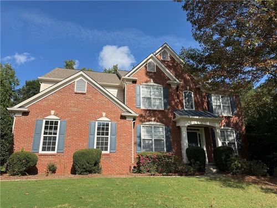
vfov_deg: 56.8
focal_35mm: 24
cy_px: 104
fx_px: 192
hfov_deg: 71.6
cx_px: 138
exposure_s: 1/4167
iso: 80
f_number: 1.78
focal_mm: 6.76
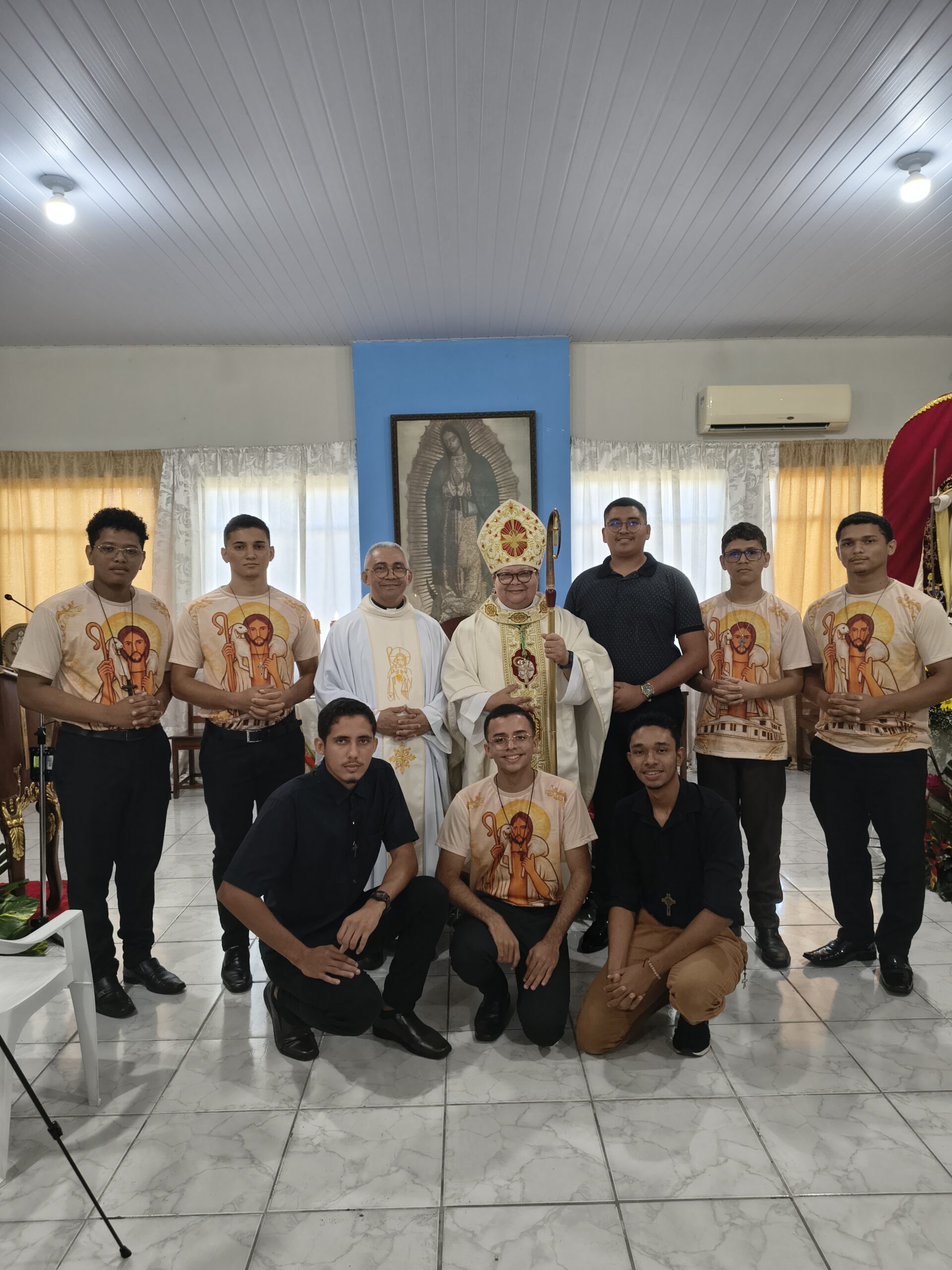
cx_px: 476
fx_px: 880
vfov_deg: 71.6
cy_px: 635
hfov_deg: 56.8
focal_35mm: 24
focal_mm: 5.56
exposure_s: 1/120
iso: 538
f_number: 1.8
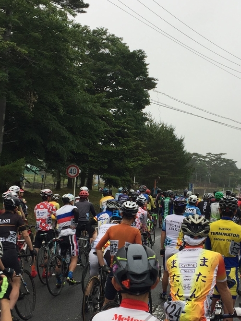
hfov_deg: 27.9
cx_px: 155
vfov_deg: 36.8
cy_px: 170
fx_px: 483
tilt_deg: +6.2
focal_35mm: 52
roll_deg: -3.6
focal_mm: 4.15
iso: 32
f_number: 2.2
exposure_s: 1/164
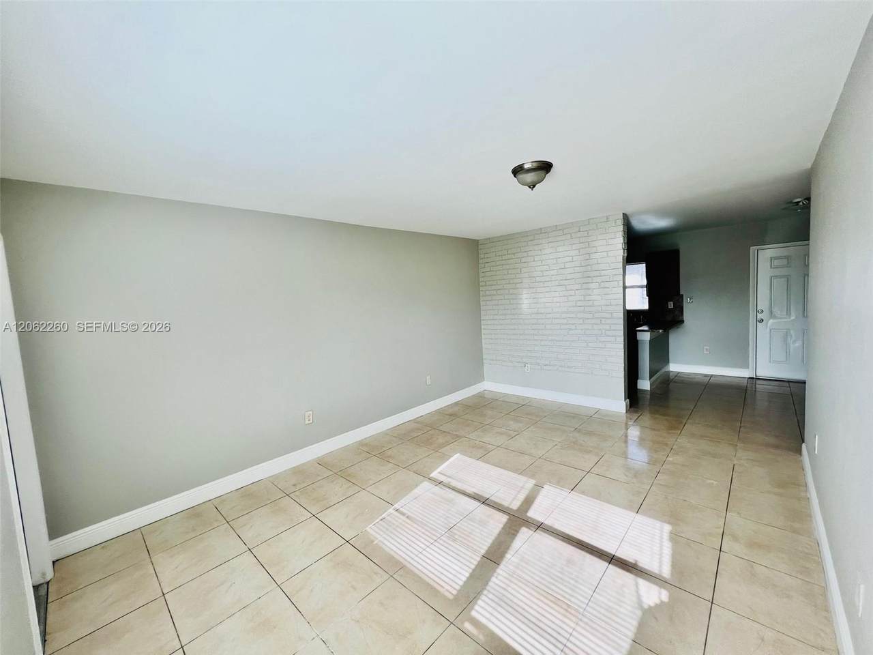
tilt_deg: -3.2
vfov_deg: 89.9
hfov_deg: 106.2
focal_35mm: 13
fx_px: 328
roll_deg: +3.7
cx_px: 436
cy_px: 328
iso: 32
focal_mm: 1.57
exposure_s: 1/168
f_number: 1.8
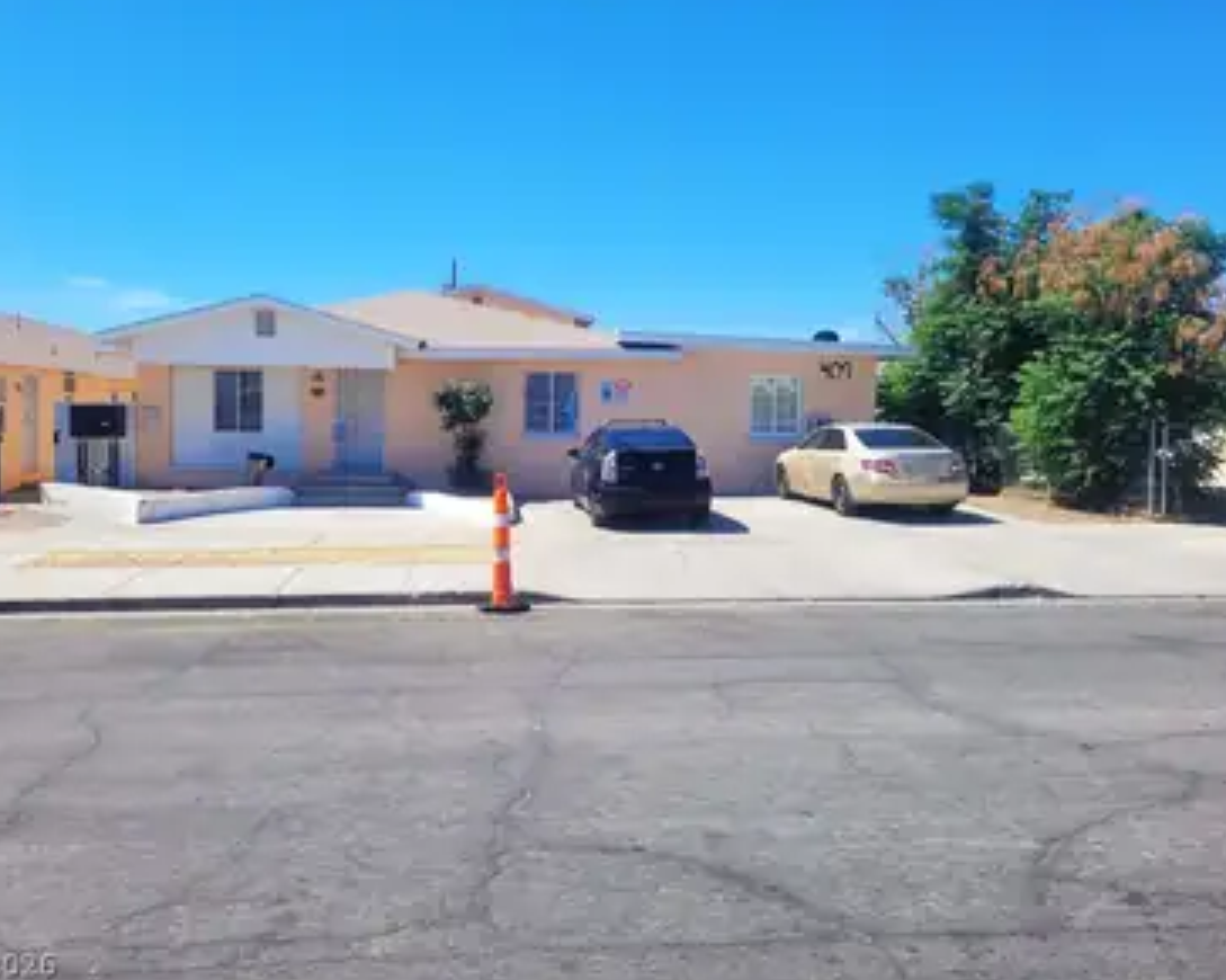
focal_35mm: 28
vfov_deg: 51.5
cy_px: 480
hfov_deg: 62.2
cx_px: 588
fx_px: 1015
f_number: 1.8
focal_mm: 5.4
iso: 40
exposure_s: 1/1869
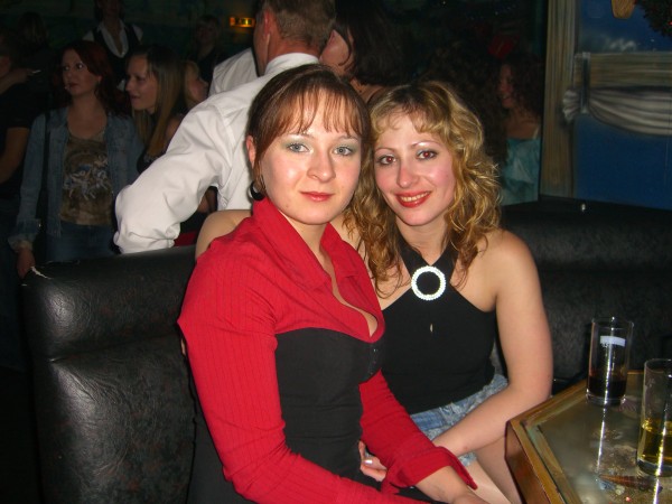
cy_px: 252
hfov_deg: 49.0
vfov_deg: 37.7
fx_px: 738
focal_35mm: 38
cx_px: 336
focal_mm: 7.9
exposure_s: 1/60
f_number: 2.8
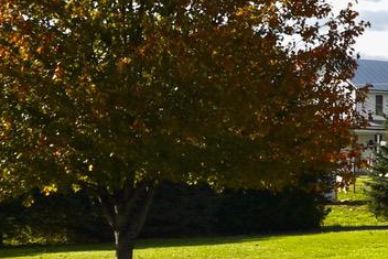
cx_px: 1036
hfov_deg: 9.4
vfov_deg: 7.4
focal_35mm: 186
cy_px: 122
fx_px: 2005
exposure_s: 1/400
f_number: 10
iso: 200
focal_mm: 32
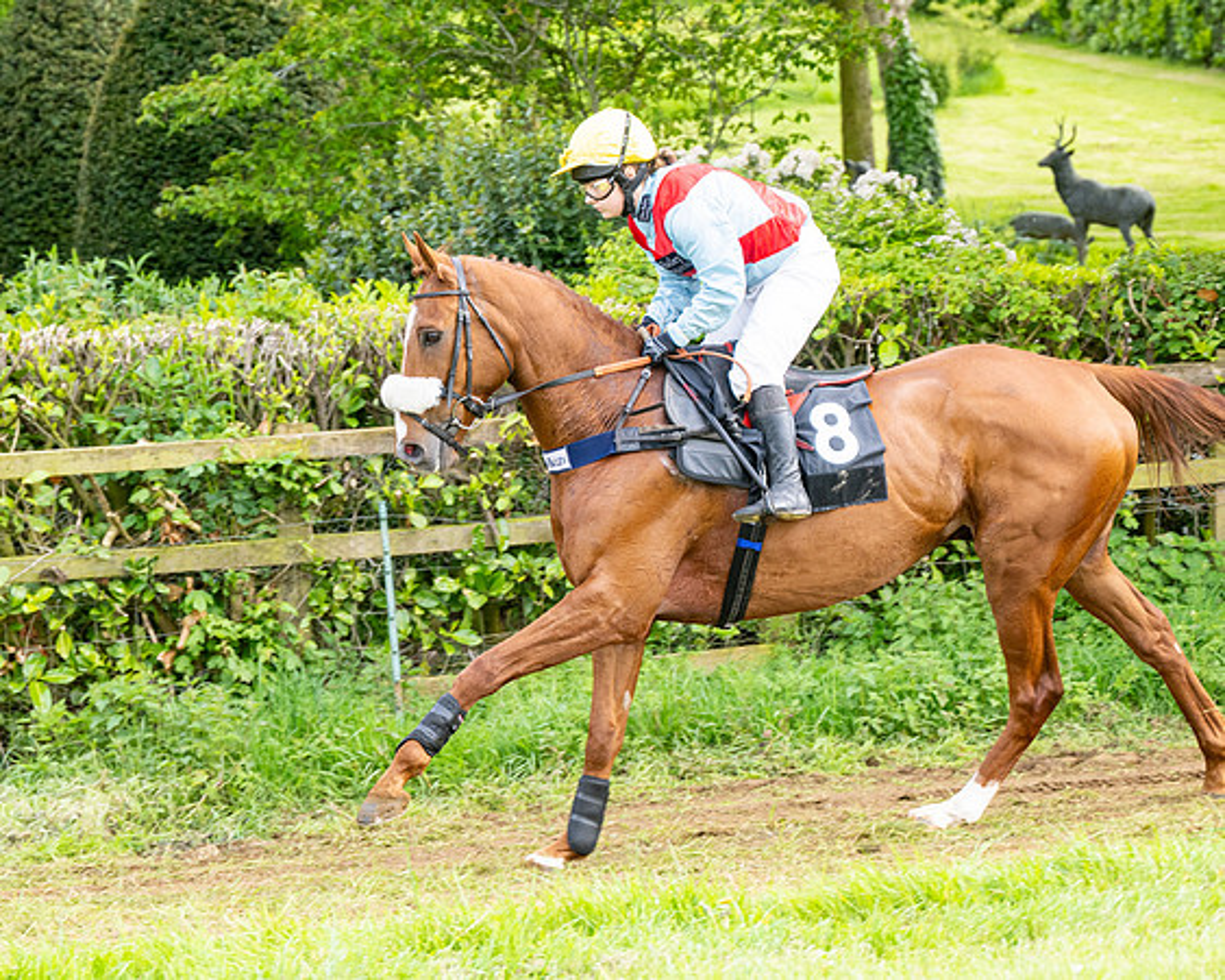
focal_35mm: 171
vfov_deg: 9.0
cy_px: 496
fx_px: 6214
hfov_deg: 11.3
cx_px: 722
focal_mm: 115
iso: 400
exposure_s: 1/1000
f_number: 4
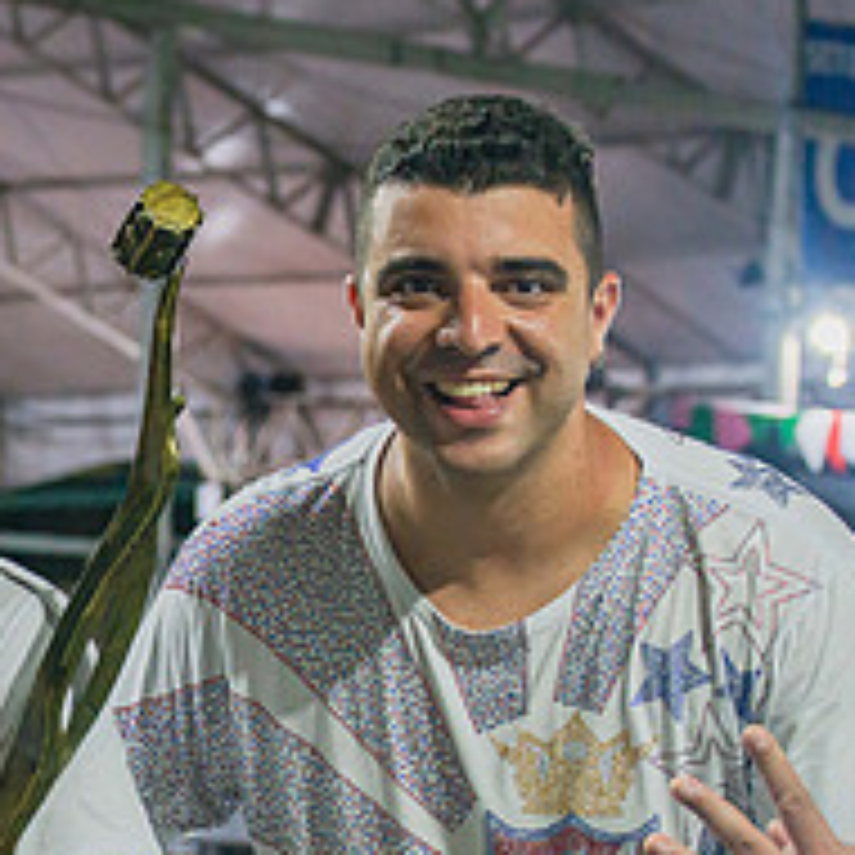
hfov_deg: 9.5
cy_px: 745
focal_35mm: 182
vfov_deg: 9.6
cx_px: -225
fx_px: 5086
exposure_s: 1/125
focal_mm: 70
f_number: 5.6
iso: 1000
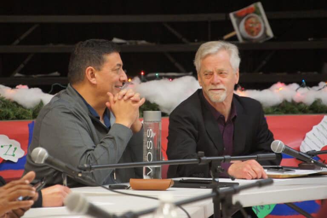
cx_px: 164
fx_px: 2029
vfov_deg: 6.1
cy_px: 109
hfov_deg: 9.2
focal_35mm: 224
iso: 1600
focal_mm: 149
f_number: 6.3
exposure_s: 1/30
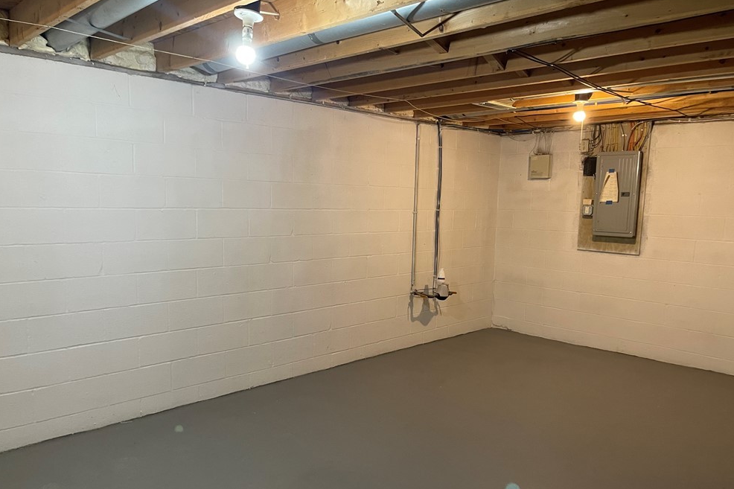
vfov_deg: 47.9
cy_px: 267
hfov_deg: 67.4
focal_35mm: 27
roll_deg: -0.4
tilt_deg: -6.3
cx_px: 372
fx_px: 550
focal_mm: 5.1
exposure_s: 1/60
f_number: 1.6
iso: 320
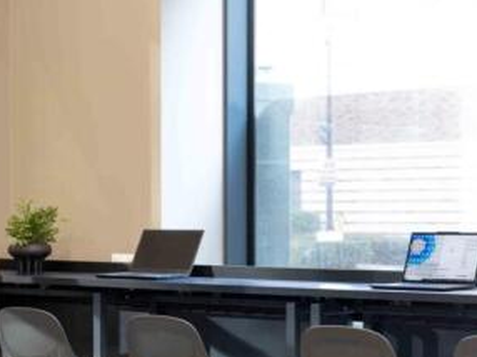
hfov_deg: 18.9
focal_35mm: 104
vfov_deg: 14.0
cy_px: 333
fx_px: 1432
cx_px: 211
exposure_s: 1
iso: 400
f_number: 13
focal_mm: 64
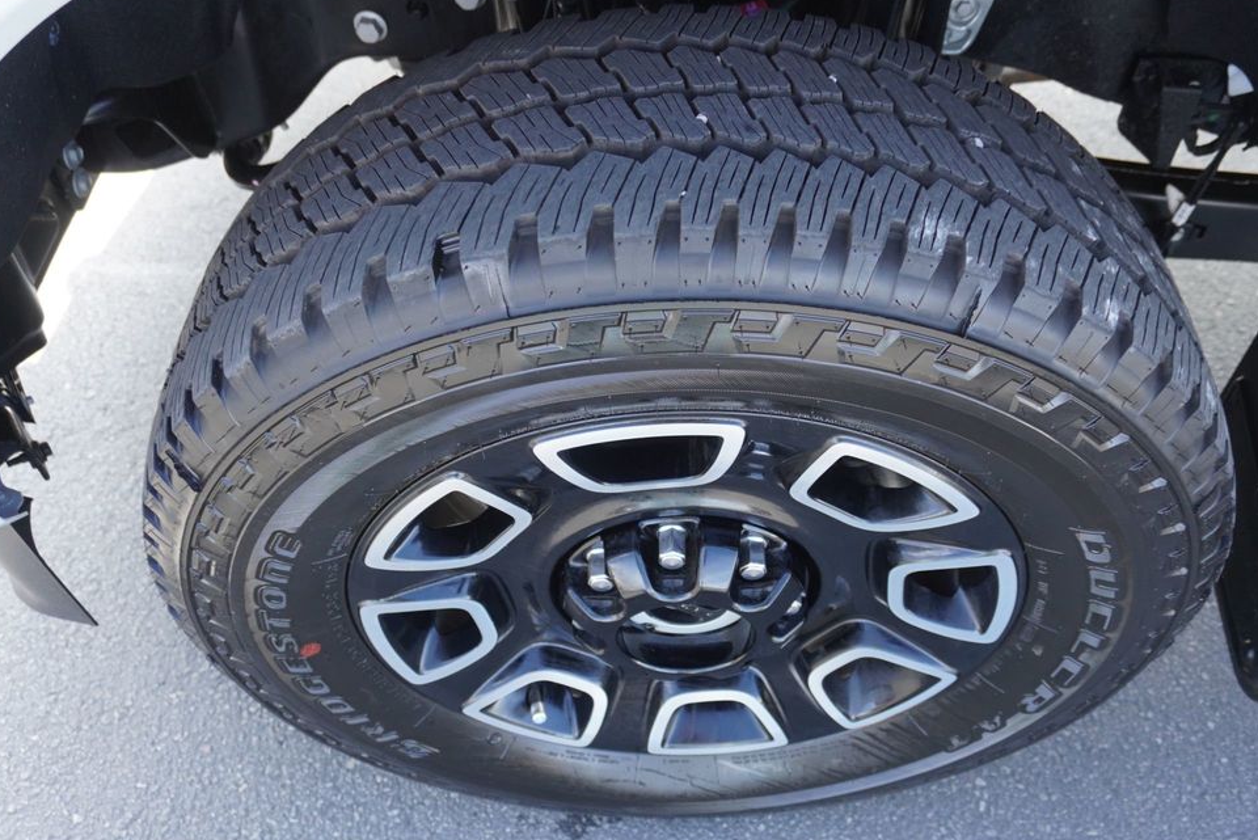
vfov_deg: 41.1
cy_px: 439
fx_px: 1119
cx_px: 657
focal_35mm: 32
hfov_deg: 58.7
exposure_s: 1/160
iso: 500
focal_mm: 20
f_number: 4
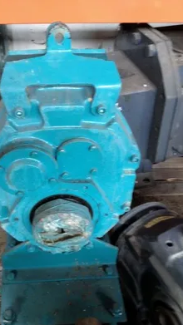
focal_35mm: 39
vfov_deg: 51.6
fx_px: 336
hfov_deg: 30.2
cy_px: 165
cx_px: 63
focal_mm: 4.28
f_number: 2.4
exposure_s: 1/20
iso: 125
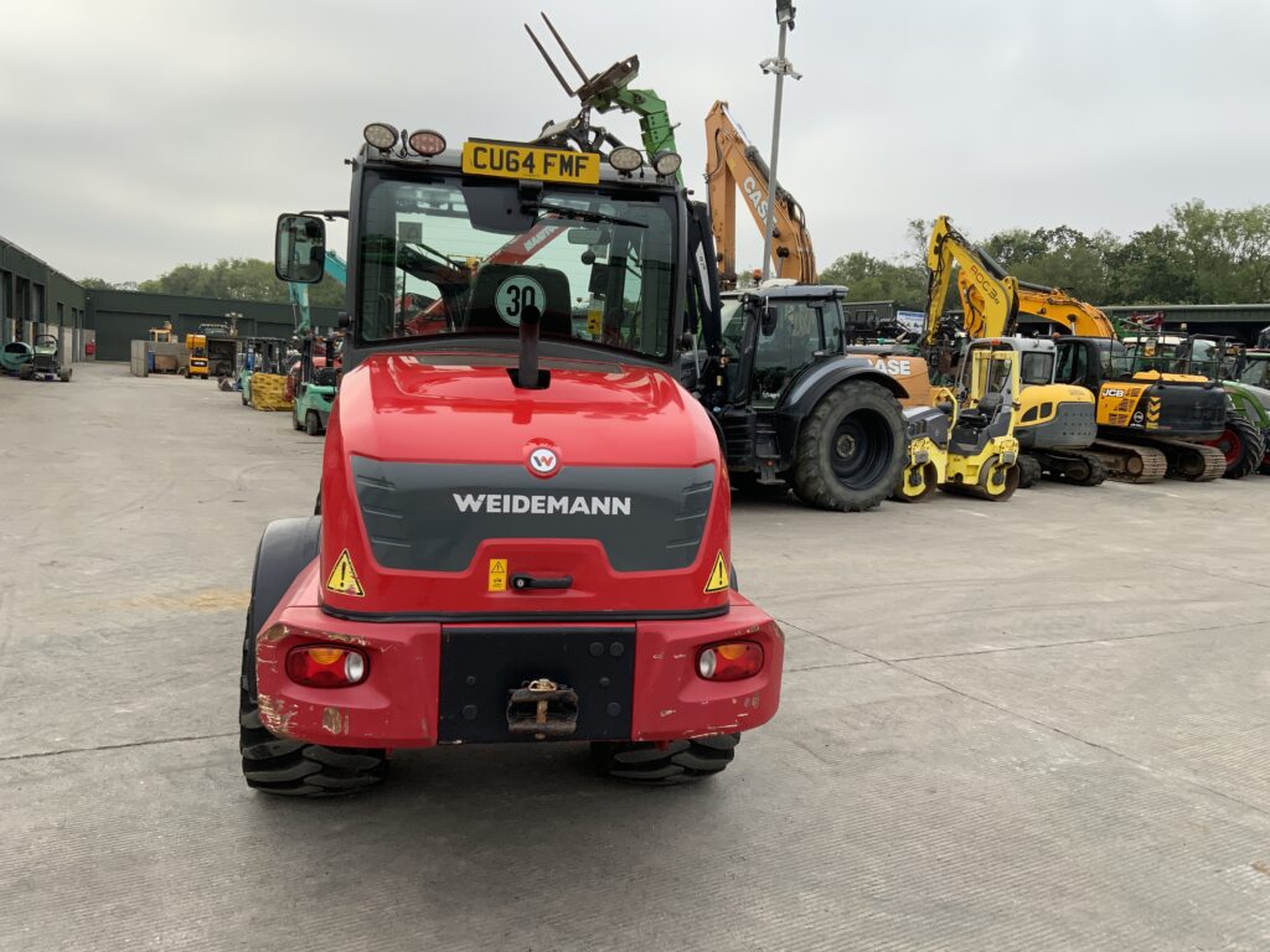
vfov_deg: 48.2
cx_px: 635
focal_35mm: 29
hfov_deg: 61.7
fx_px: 1064
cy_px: 476
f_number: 1.8
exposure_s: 1/222
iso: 16
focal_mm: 3
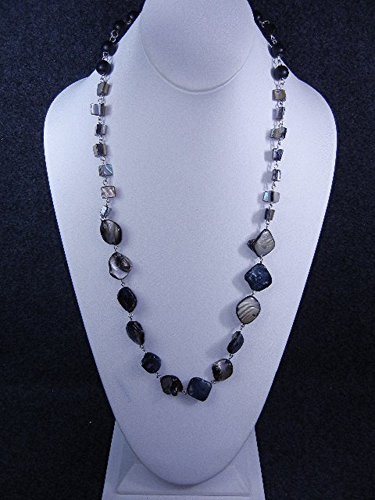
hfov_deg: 41.8
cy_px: 250
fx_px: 491
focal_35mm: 34
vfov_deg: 54.0
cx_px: 188
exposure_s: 1/68.2
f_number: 3.6
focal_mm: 6.2
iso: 160
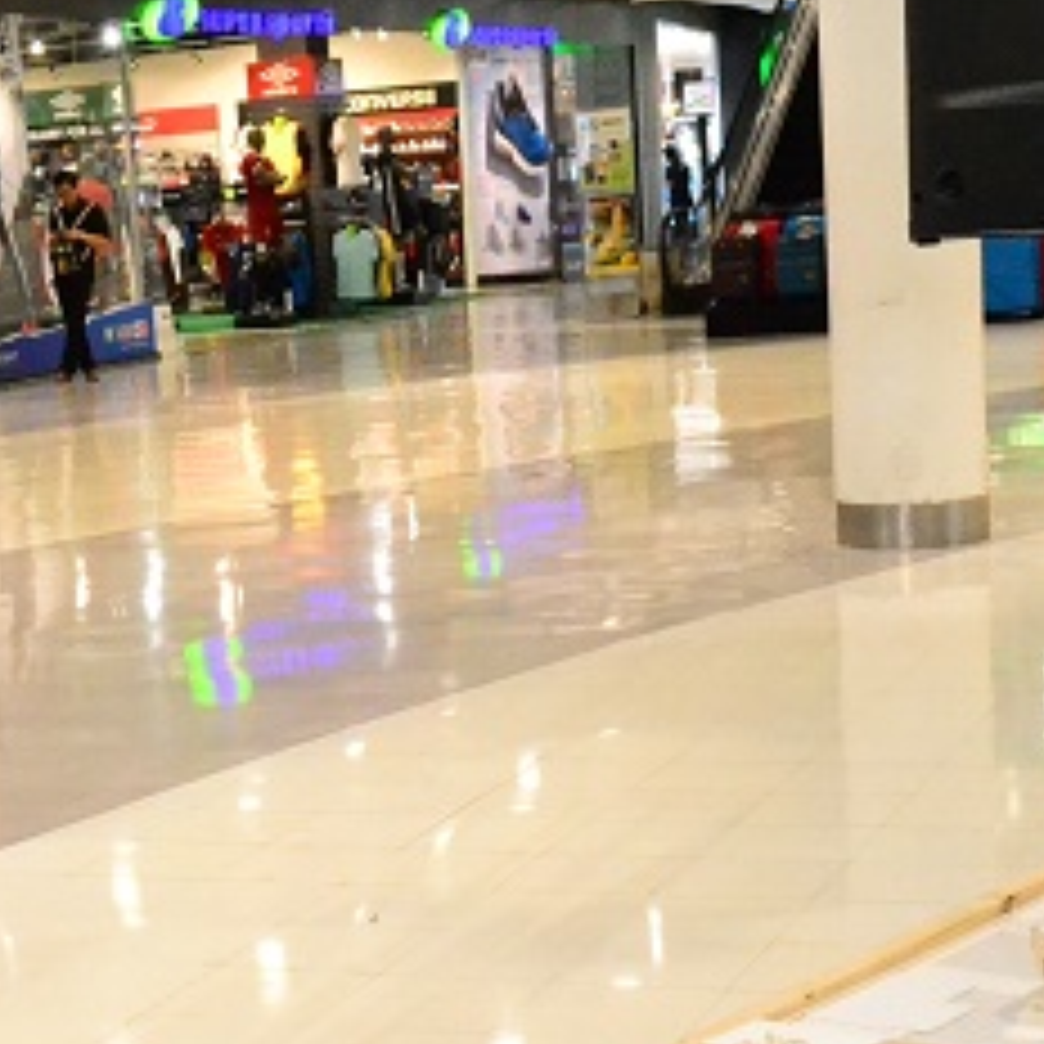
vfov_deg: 21.7
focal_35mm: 79
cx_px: 94
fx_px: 2696
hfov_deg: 21.4
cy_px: 767
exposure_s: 1/200
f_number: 7.1
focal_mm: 18
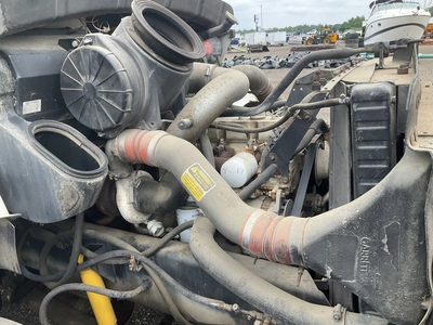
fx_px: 363
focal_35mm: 29
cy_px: 162
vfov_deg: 48.2
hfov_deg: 61.7
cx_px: 216
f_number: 1.8
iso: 25
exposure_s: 1/249
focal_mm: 3
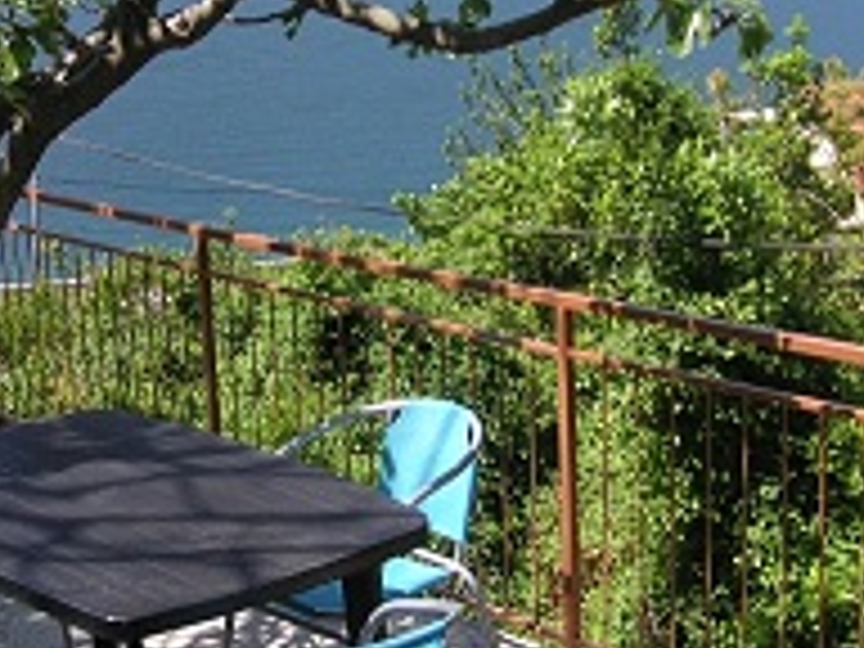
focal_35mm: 79
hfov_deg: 24.2
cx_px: 122
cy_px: 261
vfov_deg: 18.6
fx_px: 1972
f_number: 2.8
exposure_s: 1/750
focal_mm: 6.1
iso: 50
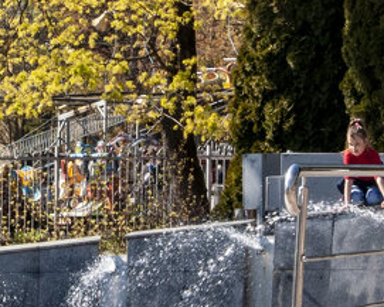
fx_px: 3115
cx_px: -57
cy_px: 7
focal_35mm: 274
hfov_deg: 7.0
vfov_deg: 5.6
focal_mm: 44
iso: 640
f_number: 18
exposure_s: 1/200
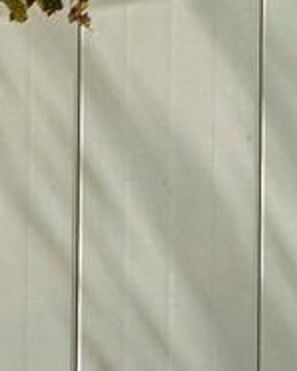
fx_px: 1932
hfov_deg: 6.3
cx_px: 1367
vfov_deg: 9.1
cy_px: -687
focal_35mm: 176
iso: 100
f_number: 7.1
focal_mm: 17
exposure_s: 1/200
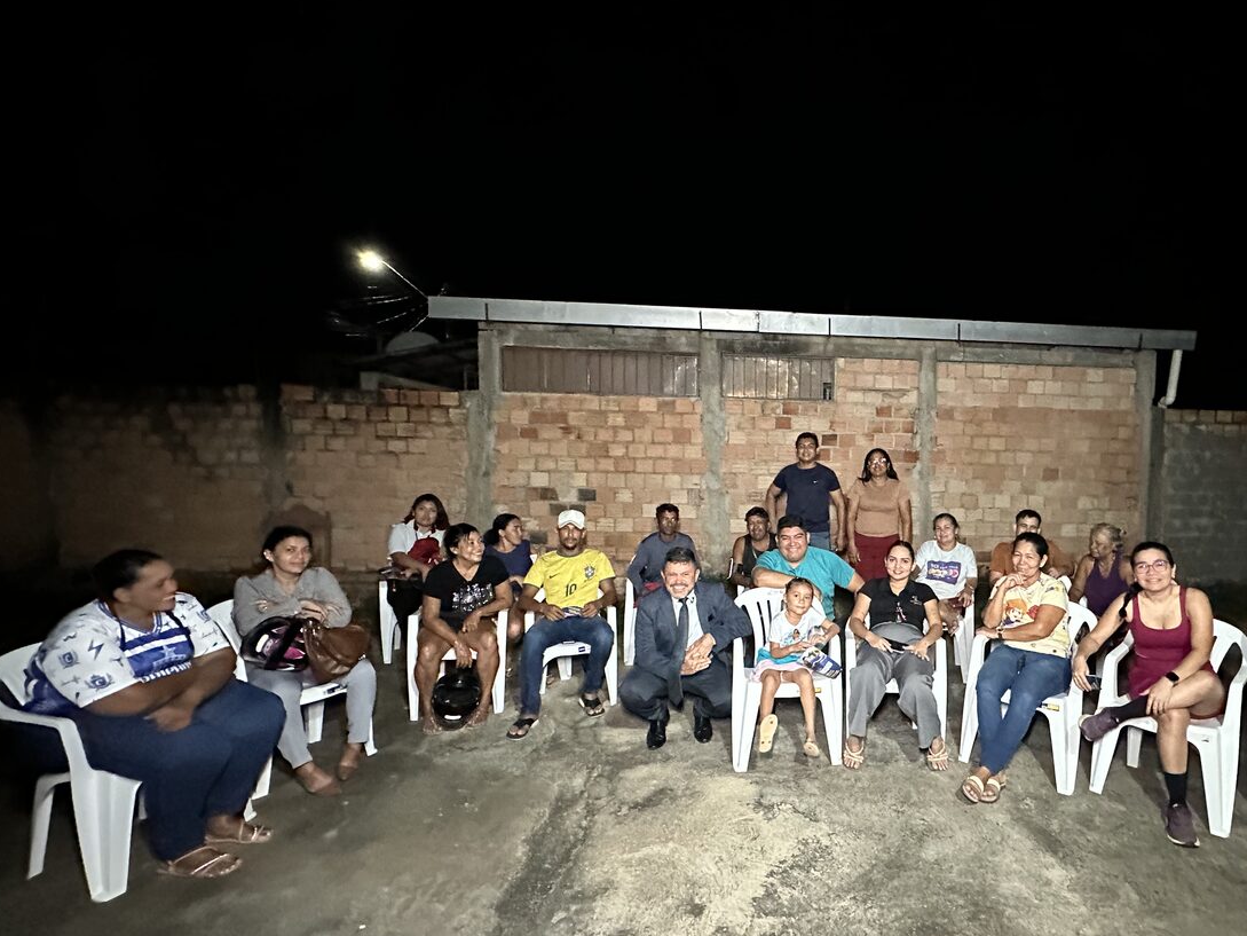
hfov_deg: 85.7
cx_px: 794
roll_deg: -1.2
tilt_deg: -3.8
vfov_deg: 71.5
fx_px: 648
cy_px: 502
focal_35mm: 18
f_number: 2.2
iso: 1250
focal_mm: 2.22
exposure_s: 1/30
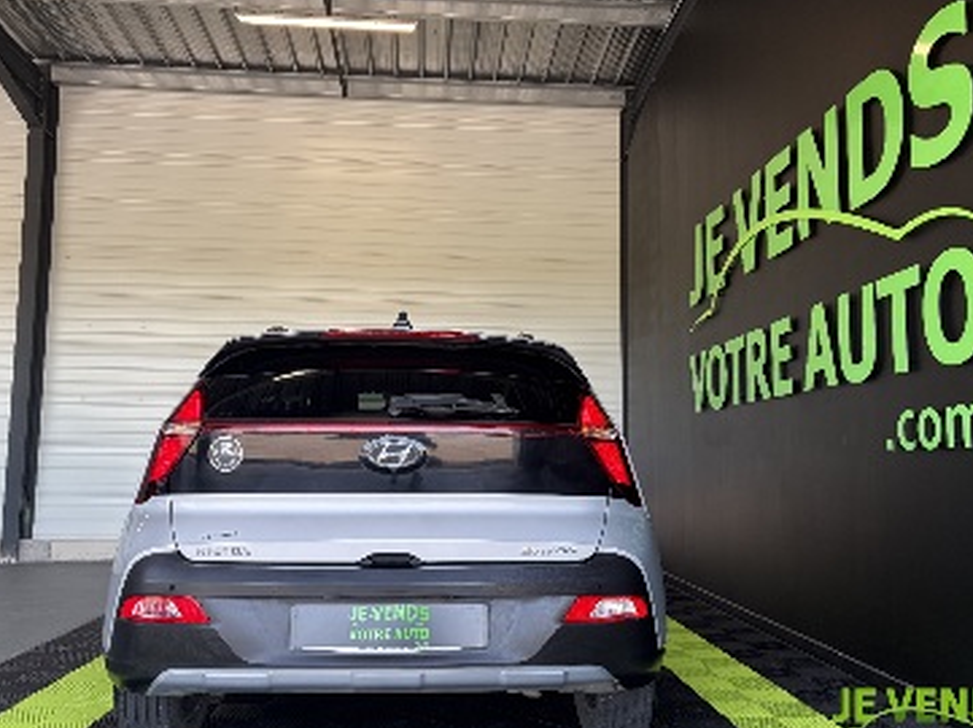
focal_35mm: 30
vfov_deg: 46.7
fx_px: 842
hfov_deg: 60.0
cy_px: 369
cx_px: 480
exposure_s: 1/124
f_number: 1.6
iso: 50
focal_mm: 5.96
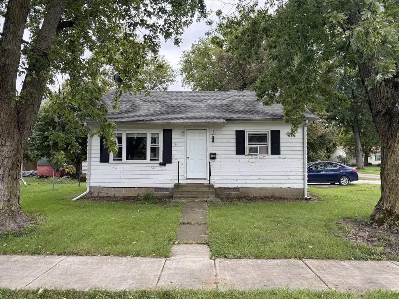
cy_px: 150
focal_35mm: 24
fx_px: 277
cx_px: 200
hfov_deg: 71.6
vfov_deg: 56.8
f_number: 1.78
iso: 100
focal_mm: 6.76
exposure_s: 1/920
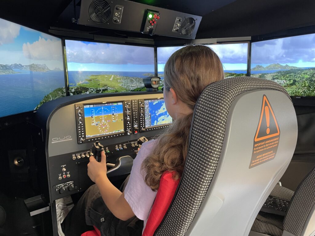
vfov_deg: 53.1
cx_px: 158
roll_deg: +1.3
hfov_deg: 67.3
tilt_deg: -8.9
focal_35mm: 26
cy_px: 118
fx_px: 237
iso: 250
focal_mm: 4.2
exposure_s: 1/60
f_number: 1.6
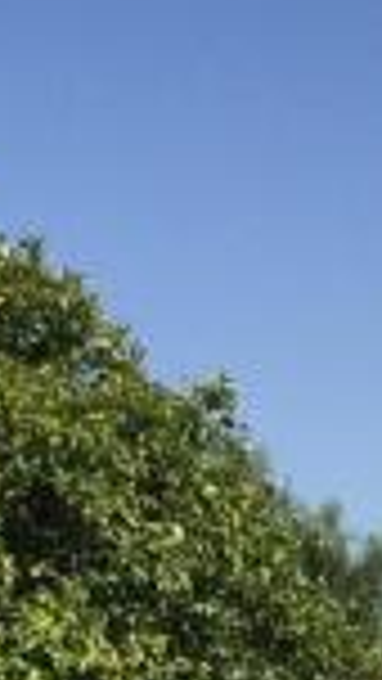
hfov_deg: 7.5
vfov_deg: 11.7
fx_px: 2898
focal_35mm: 161
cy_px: 1441
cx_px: 225
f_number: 2.2
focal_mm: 4.15
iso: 32
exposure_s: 1/2475
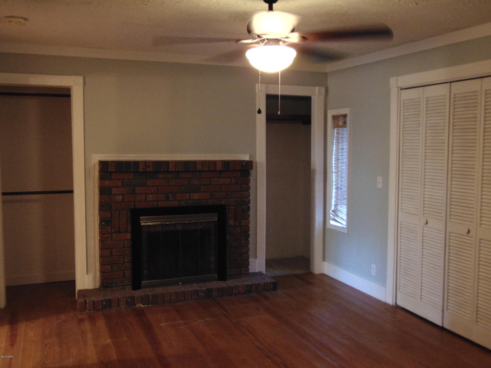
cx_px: 246
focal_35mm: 35
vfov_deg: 40.7
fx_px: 496
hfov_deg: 52.6
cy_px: 184
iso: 400
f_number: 3.2
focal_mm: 6.3
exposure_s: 1/10
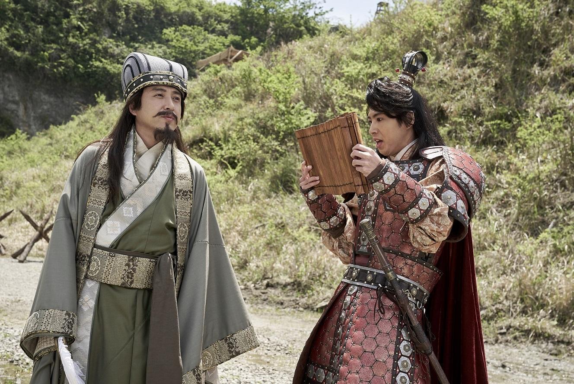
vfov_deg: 28.7
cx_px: 287
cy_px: 192
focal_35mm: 47
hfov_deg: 41.9
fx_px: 750
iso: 100
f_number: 6.3
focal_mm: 47
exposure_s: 1/250
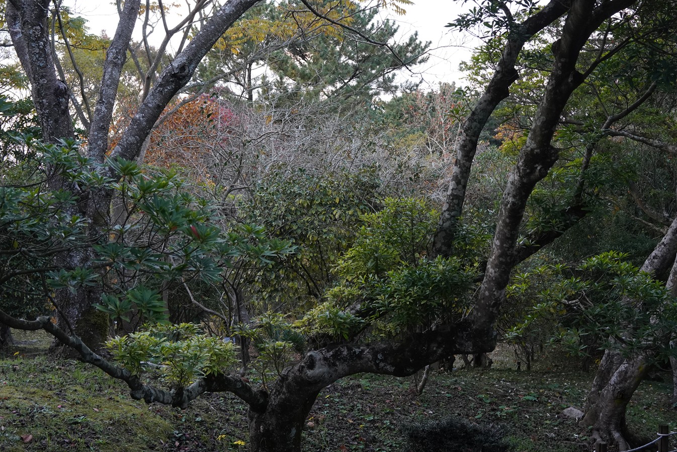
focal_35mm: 52
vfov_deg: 25.7
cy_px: 124
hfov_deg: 38.1
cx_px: 374
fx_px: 978
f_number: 7.1
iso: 1600
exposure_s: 1/100
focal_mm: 35
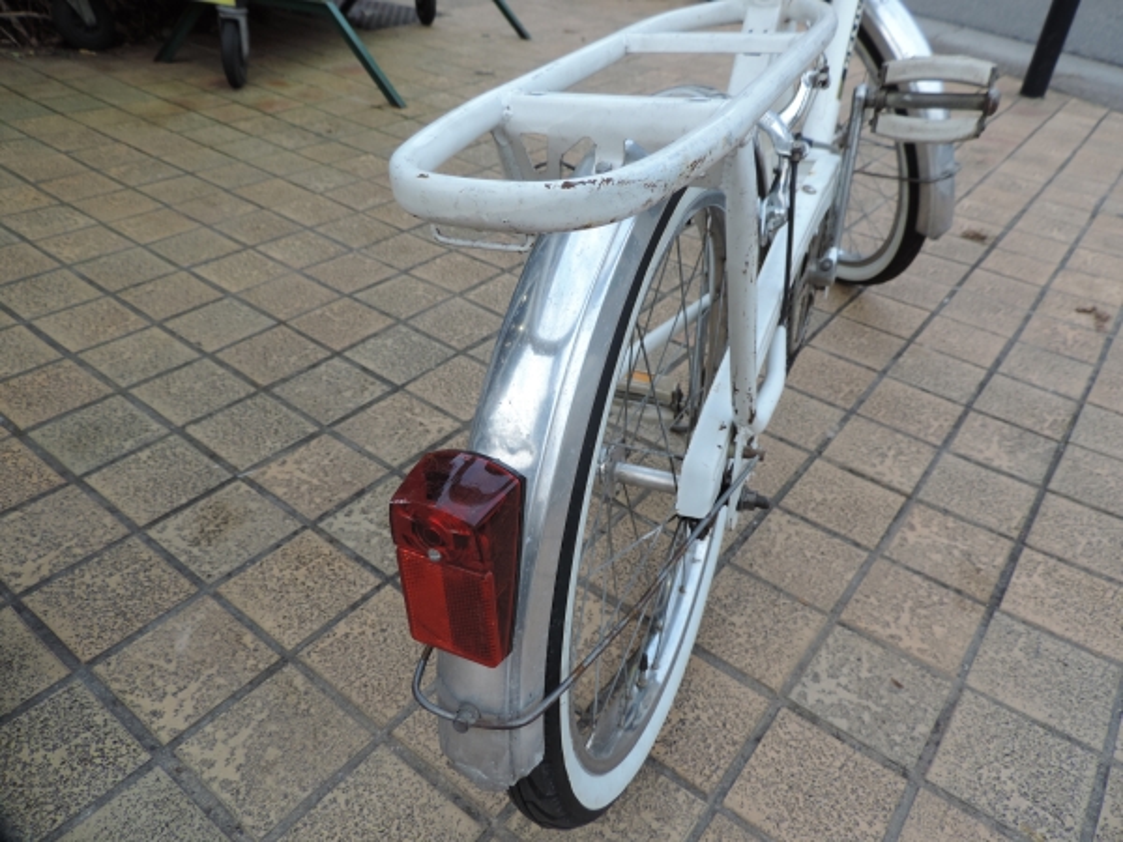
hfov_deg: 71.6
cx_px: 562
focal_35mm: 24
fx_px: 779
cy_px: 421
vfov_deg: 56.8
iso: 80
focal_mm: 4.3
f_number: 3
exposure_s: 1/60
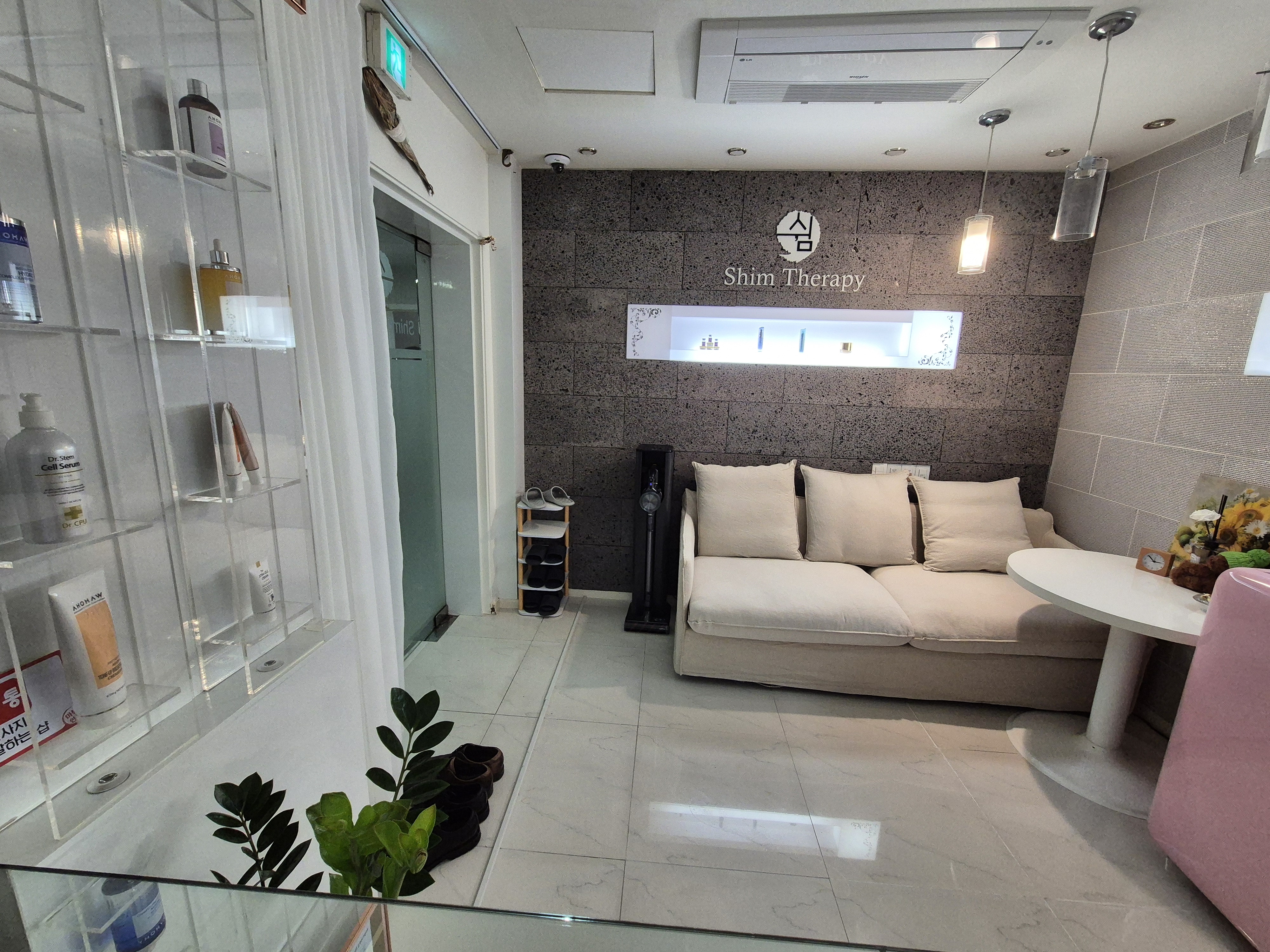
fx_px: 477
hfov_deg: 106.2
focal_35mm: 13
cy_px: 476
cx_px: 635
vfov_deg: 89.9
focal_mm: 2.2
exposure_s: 1/60
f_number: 2.2
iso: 400
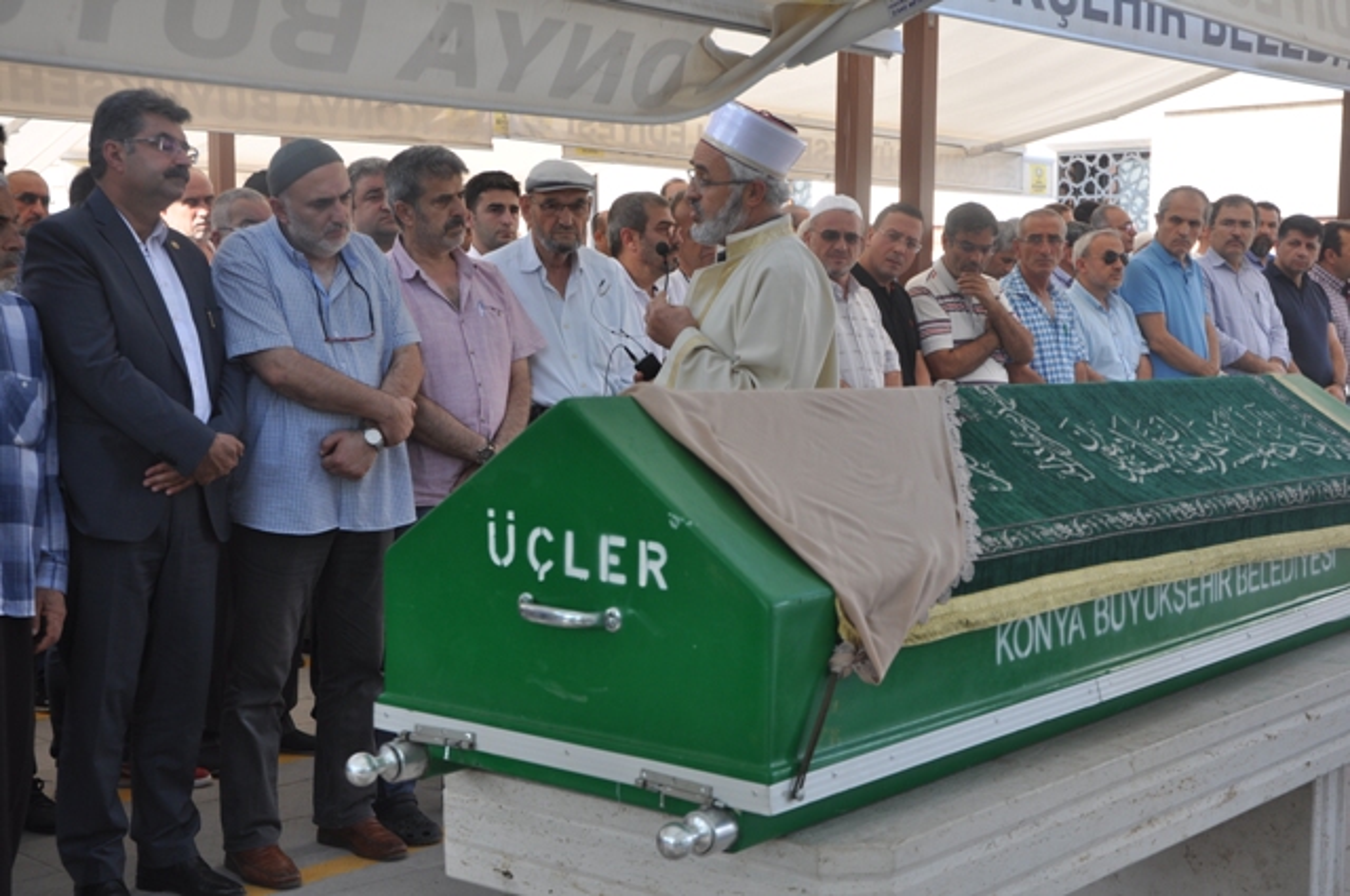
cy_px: 448
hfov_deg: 35.1
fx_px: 2135
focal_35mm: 57
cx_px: 675
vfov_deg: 23.7
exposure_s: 1/125
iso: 220
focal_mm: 38
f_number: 5.6
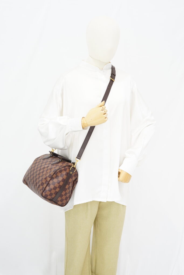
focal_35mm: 50
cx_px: 92
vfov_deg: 39.6
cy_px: 138
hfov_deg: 27.0
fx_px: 383
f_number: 6.3
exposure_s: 1/6
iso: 640
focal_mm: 50
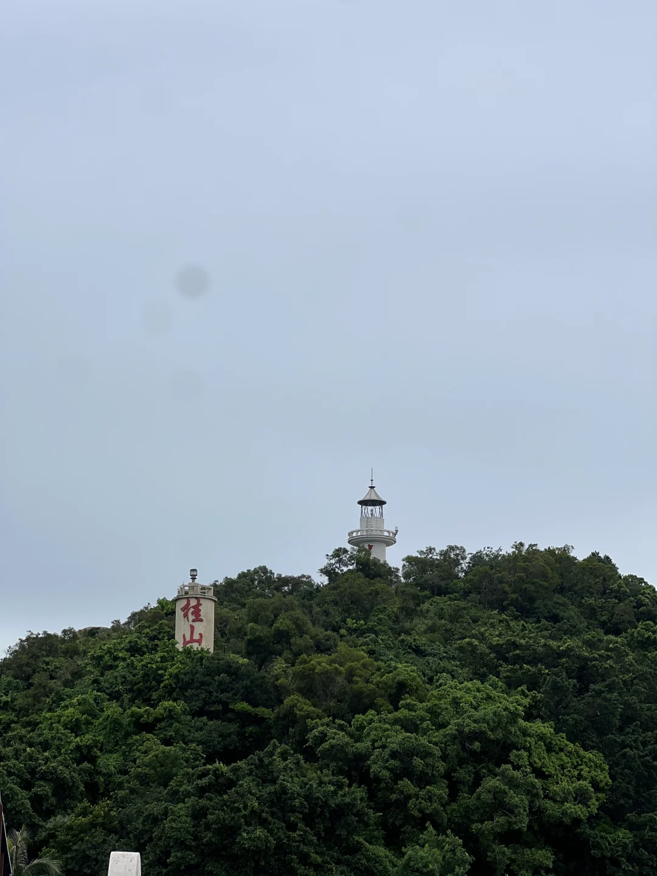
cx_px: 328
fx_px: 1949
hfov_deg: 19.1
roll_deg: -0.7
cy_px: 438
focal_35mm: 77
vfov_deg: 25.3
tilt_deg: +16.2
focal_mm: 9
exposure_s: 1/301
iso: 25
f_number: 2.8
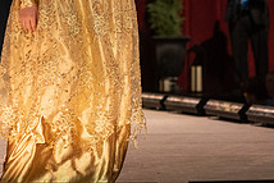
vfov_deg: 5.3
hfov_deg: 7.9
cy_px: 8
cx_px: 89
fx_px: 1988
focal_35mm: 261
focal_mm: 70
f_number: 2.8
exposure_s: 1/640
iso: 640
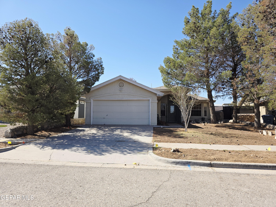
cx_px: 138
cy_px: 104
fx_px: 183
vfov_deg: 58.9
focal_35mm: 23
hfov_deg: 73.9
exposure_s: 1/659
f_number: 1.7
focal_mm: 6.3
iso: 12
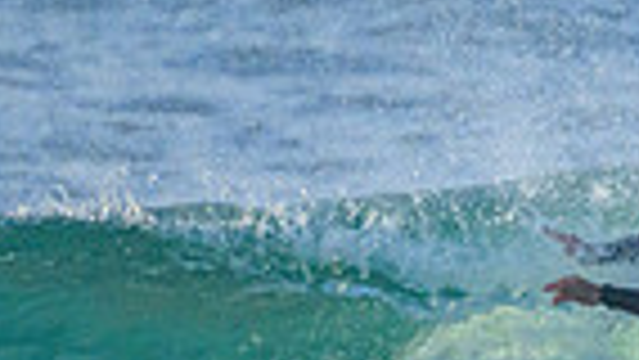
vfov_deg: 0.4
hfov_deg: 0.6
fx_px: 58054
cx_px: 675
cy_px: 506
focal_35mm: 3425
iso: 2000
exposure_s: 1/2000
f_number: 11
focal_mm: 800
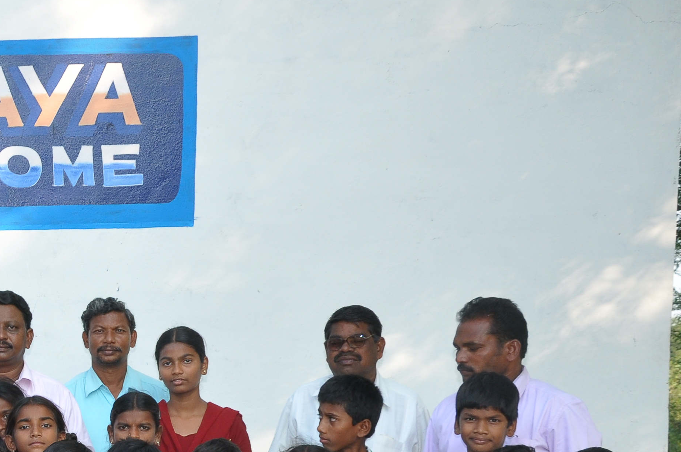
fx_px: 1965
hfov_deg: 18.8
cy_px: 508
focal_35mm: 104
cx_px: -95
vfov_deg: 12.9
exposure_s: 1/125
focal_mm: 30
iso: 320
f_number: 8
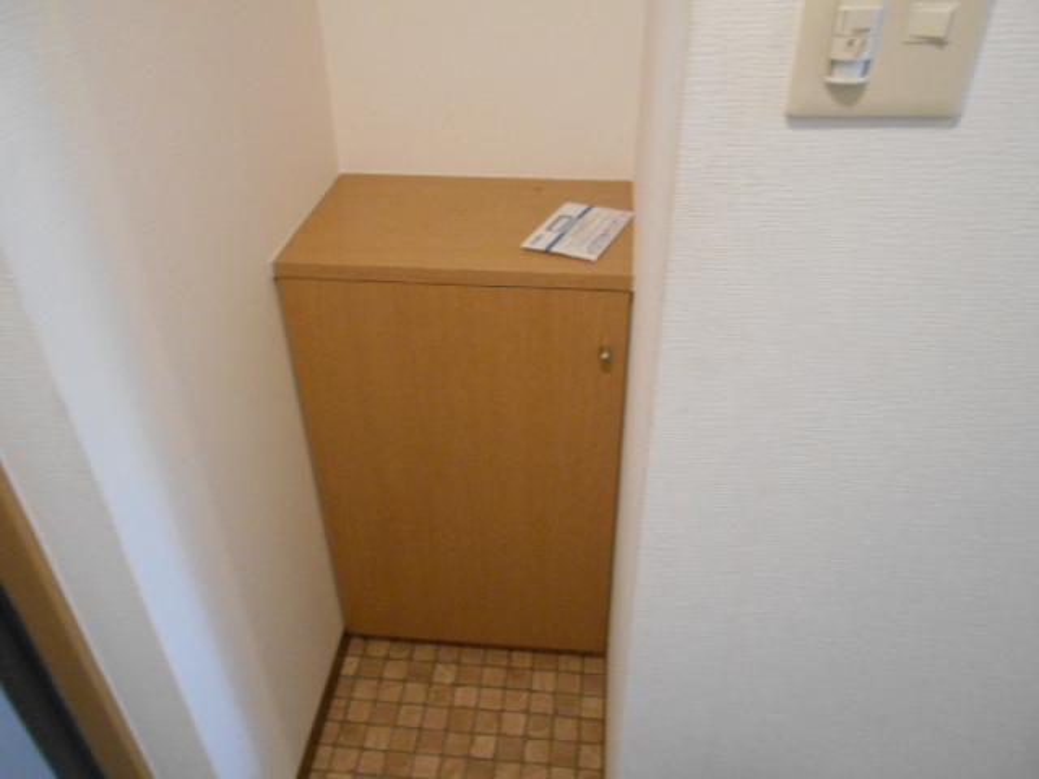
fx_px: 780
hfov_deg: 67.3
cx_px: 520
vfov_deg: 53.1
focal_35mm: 26
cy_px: 390
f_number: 3.2
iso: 500
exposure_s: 1/8
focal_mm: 4.6
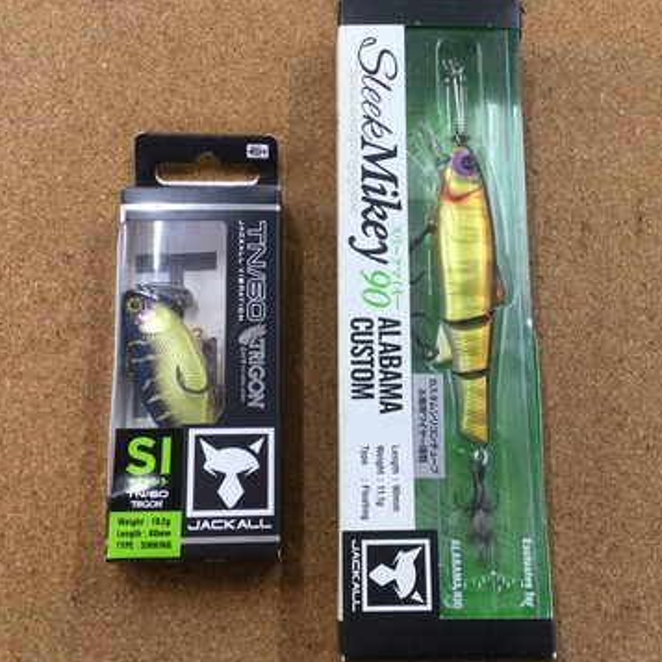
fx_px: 995
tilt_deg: -76.4
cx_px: 371
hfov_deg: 36.7
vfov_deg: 36.8
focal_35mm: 46
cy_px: 326
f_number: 2.4
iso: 32
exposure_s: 1/30
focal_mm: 3.3
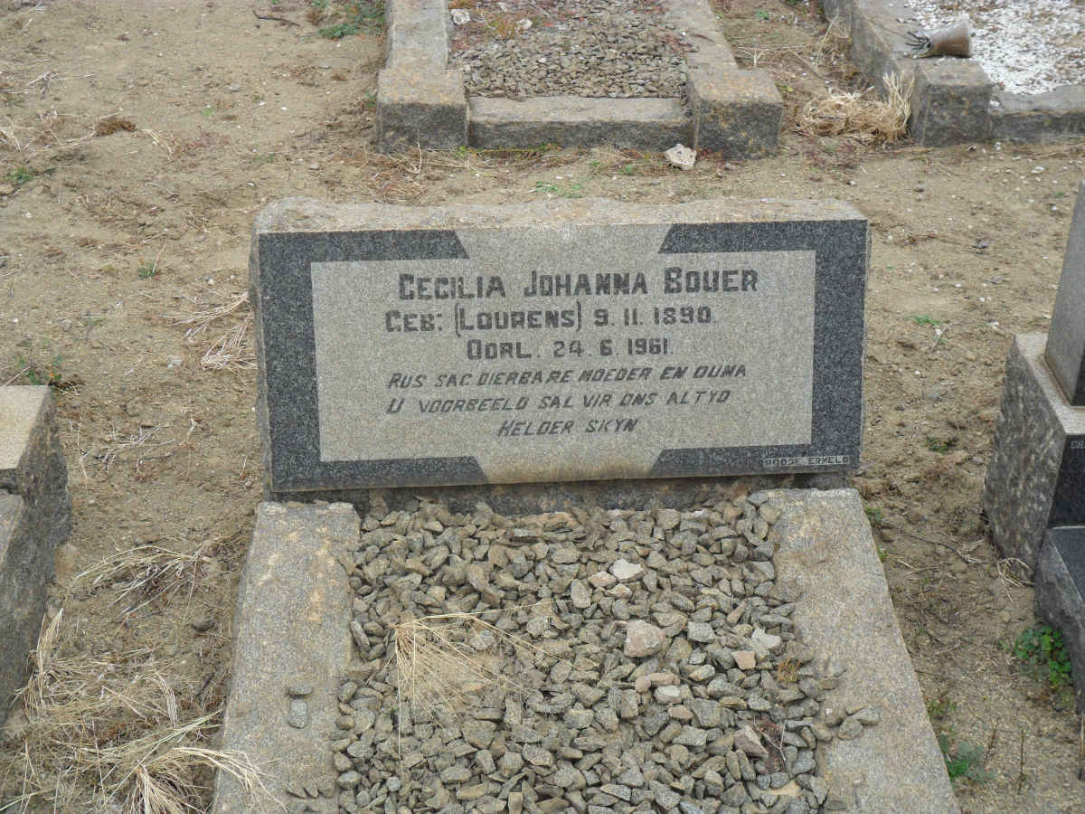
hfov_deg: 36.8
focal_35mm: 52
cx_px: 542
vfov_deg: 28.0
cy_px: 407
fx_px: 1630
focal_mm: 9.3
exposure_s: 1/180
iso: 100
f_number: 5
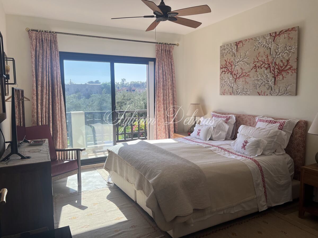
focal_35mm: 26
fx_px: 239
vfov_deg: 53.1
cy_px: 119
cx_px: 159
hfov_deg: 67.3
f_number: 1.5
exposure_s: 1/1395
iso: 50
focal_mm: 5.7
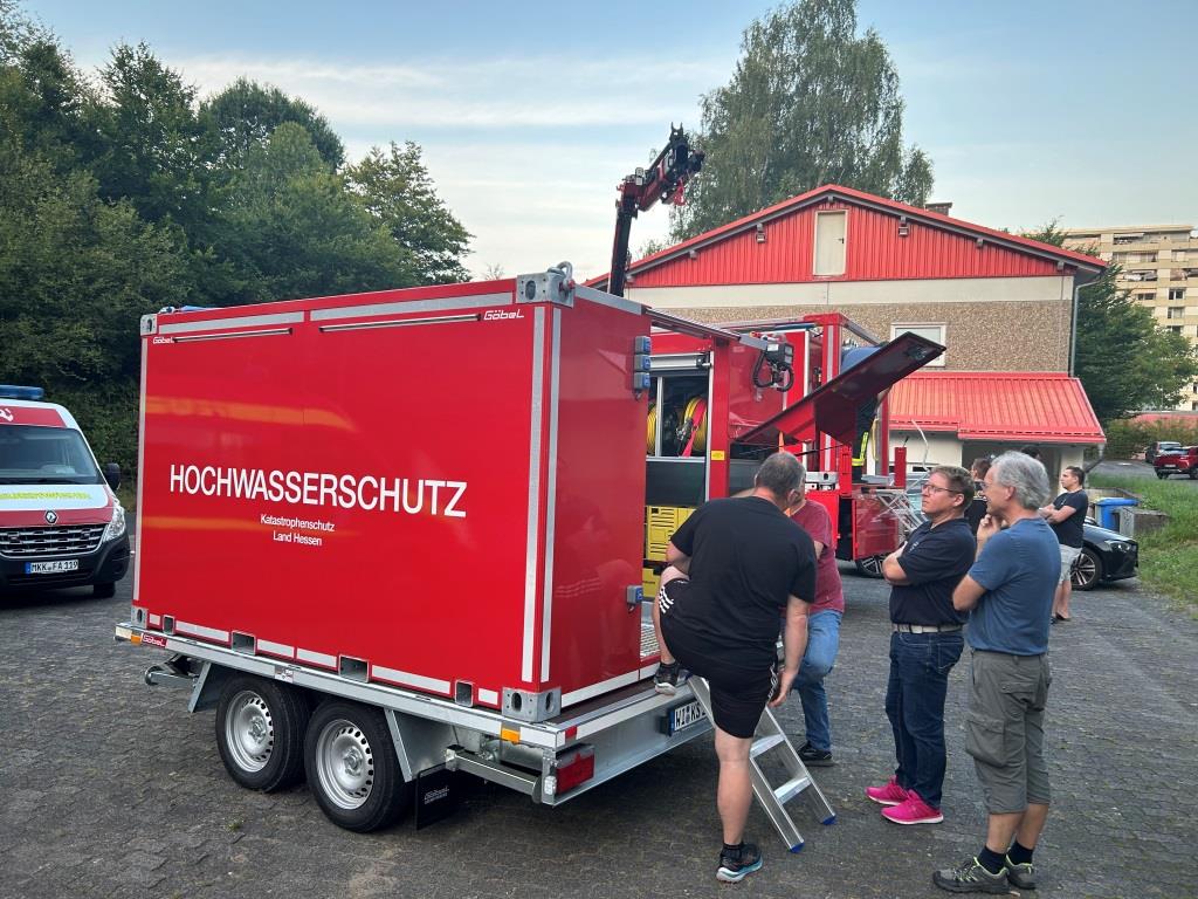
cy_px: 450
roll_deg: -0.9
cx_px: 599
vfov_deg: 53.1
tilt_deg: -3.4
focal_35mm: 26
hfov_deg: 67.3
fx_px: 900
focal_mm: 5.7
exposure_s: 1/121
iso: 64
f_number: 1.5
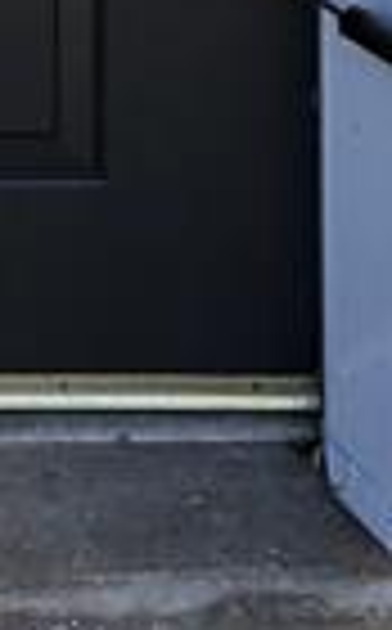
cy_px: -1071
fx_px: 2798
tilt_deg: +5.2
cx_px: 36
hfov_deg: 8.0
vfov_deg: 10.4
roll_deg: -0.5
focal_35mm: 163
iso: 32
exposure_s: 1/120
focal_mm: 4
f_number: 1.8
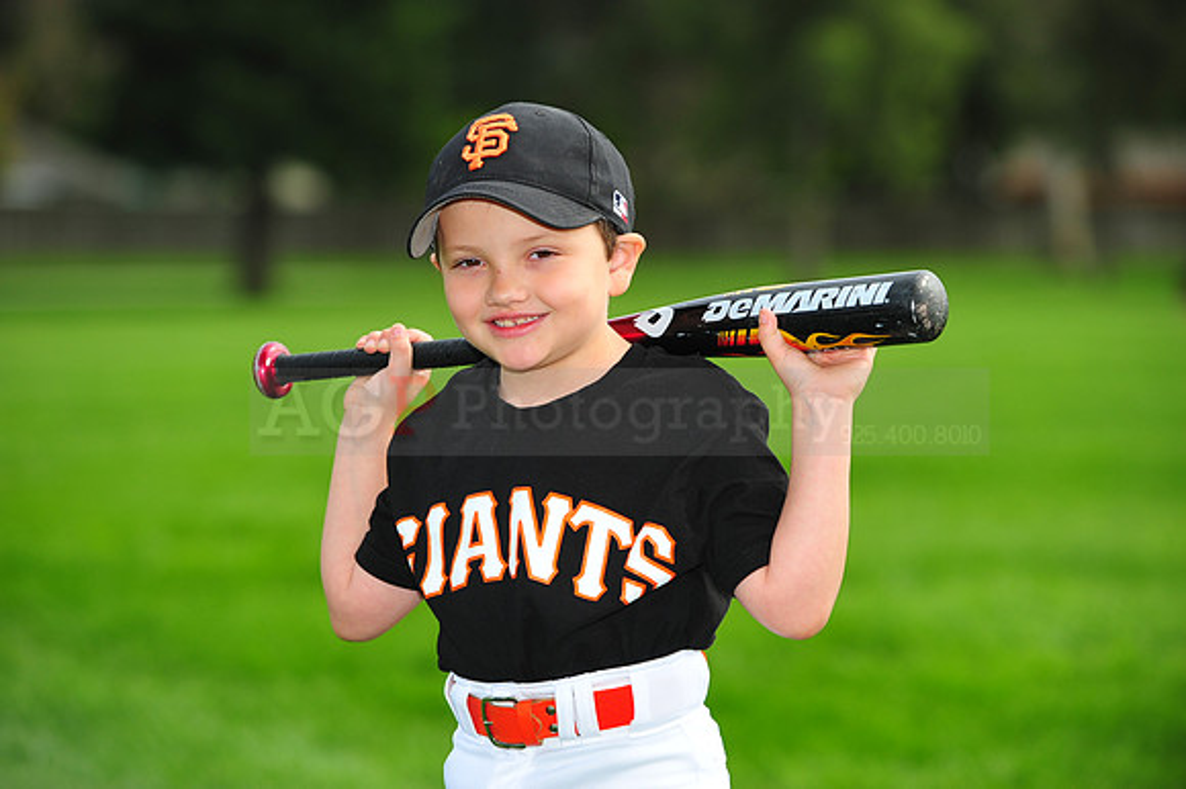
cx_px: 593
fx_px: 6585
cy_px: 394
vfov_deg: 6.9
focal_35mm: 200
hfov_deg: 10.3
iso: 400
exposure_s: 1/1600
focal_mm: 200
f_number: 4.5
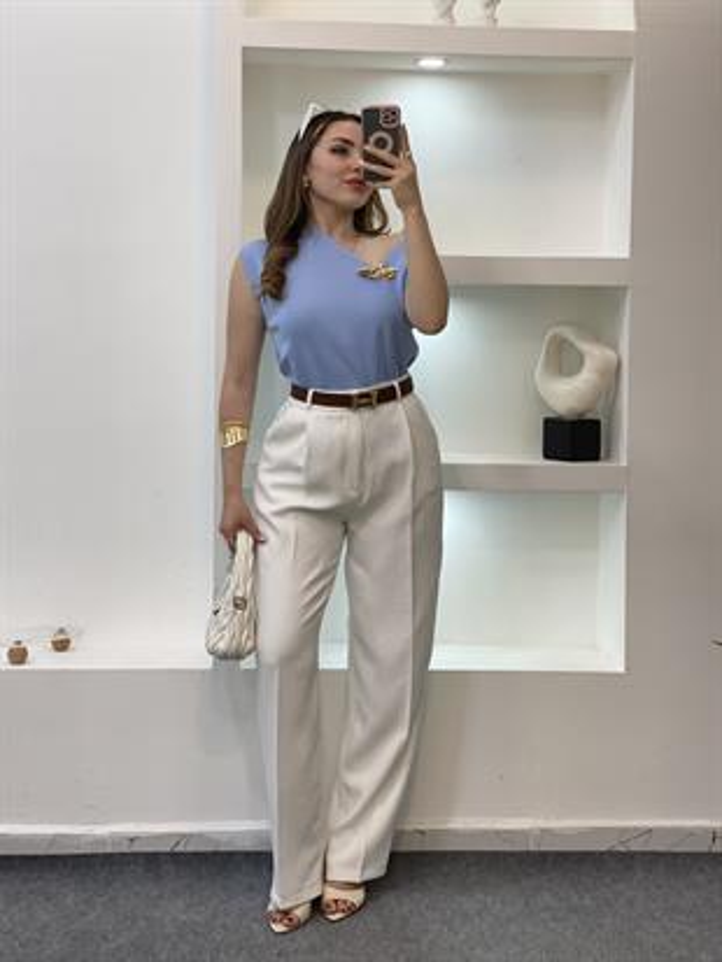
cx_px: 361
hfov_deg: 28.0
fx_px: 1445
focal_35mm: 52
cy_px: 481
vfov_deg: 36.8
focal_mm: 6
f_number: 2
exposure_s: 1/100
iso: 64
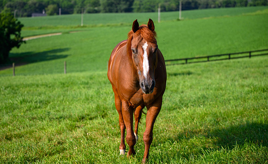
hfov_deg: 27.2
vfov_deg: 16.8
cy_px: 69
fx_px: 555
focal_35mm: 76
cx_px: 125
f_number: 2.8
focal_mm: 70
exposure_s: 1/1250
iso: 100
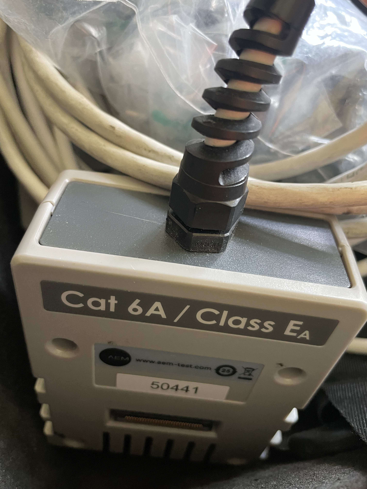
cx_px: 184
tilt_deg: -68.3
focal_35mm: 26
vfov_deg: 67.3
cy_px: 244
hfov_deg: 53.1
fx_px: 368
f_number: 1.6
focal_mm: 4.2
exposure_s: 1/40
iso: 400
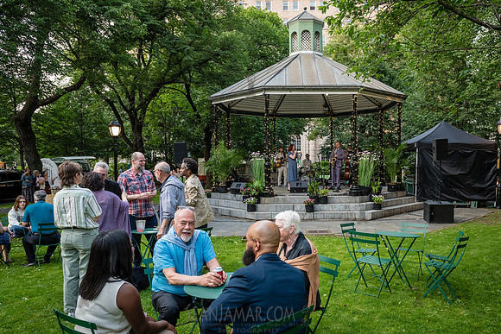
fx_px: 392
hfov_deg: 64.7
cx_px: 293
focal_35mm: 28
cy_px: 179
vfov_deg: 46.1
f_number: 5
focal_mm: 24
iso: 1000
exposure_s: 1/200
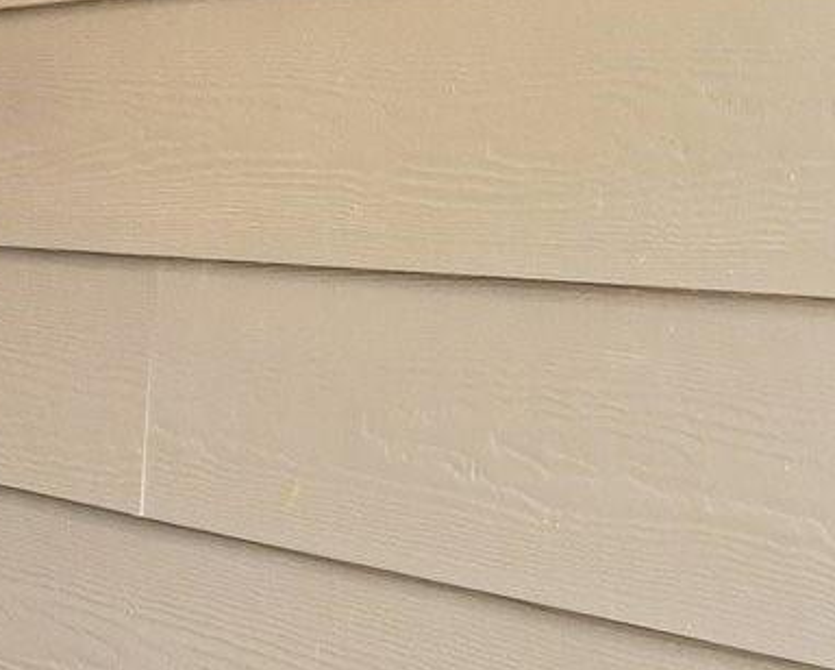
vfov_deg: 10.3
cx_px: -1320
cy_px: 138
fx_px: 3711
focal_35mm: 150
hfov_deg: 10.6
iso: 400
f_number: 8
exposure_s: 1/15
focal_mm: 20
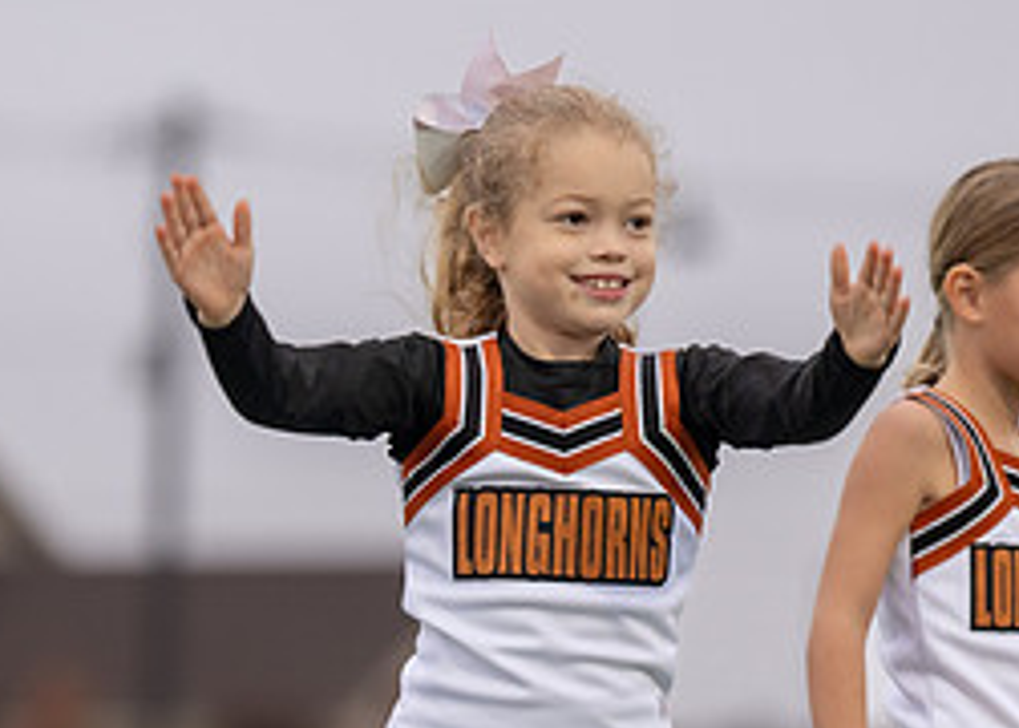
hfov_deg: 5.4
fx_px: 10882
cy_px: 506
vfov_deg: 3.8
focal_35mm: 376
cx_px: 465
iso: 500
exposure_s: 1/1000
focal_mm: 156
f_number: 2.8
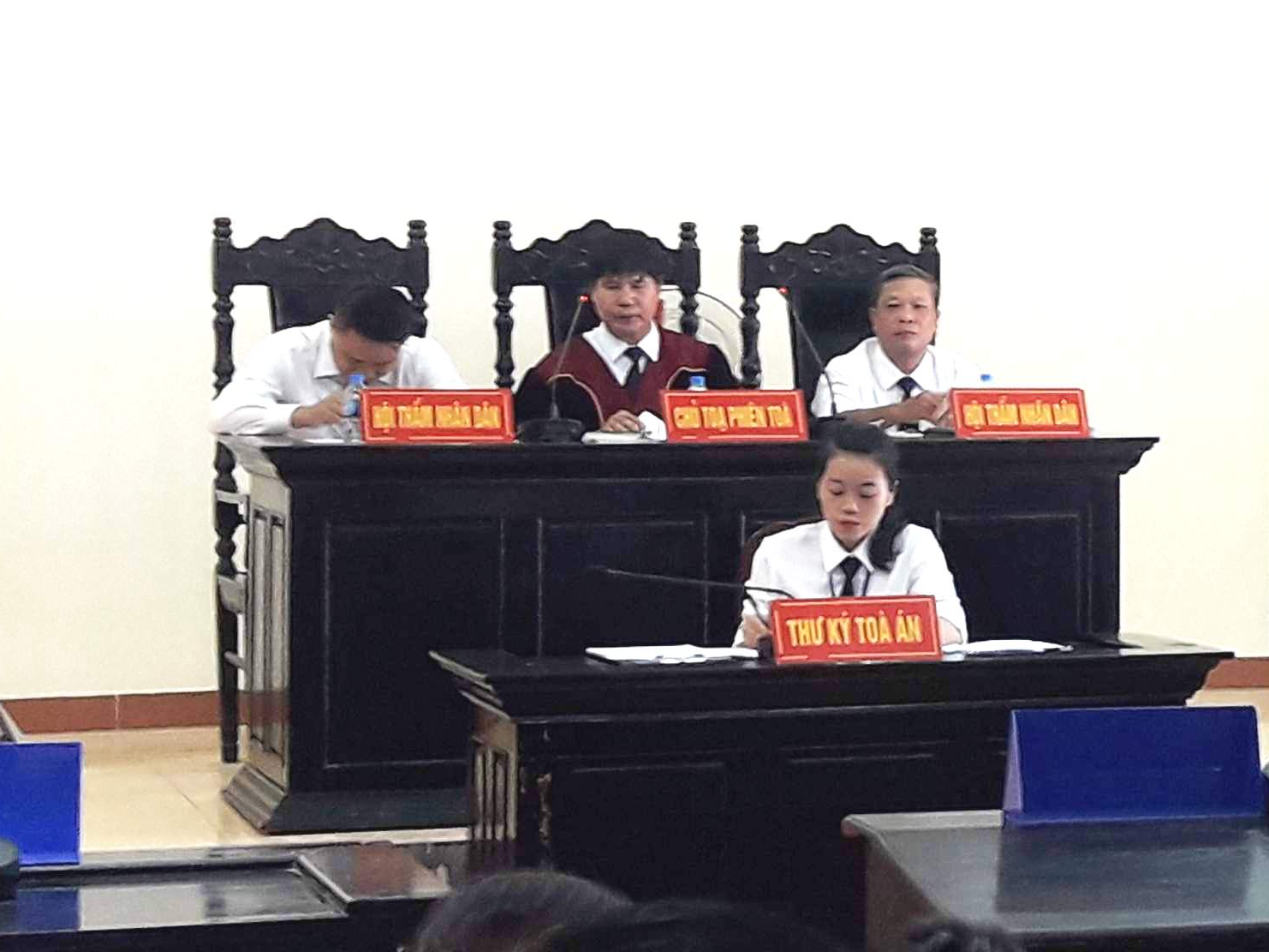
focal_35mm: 78
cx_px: 1073
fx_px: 2859
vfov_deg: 18.9
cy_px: 345
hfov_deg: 24.5
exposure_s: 1/33
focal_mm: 3.7
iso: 64
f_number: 1.9
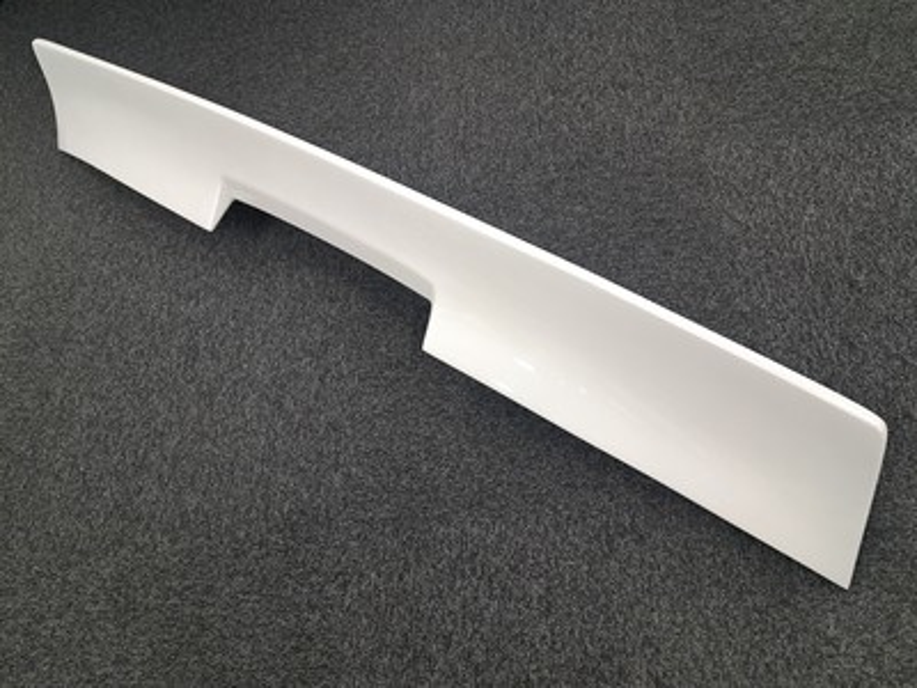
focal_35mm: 24
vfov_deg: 56.8
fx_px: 636
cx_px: 458
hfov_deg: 71.6
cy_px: 344
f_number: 1.8
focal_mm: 5.23
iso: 160
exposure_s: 1/50
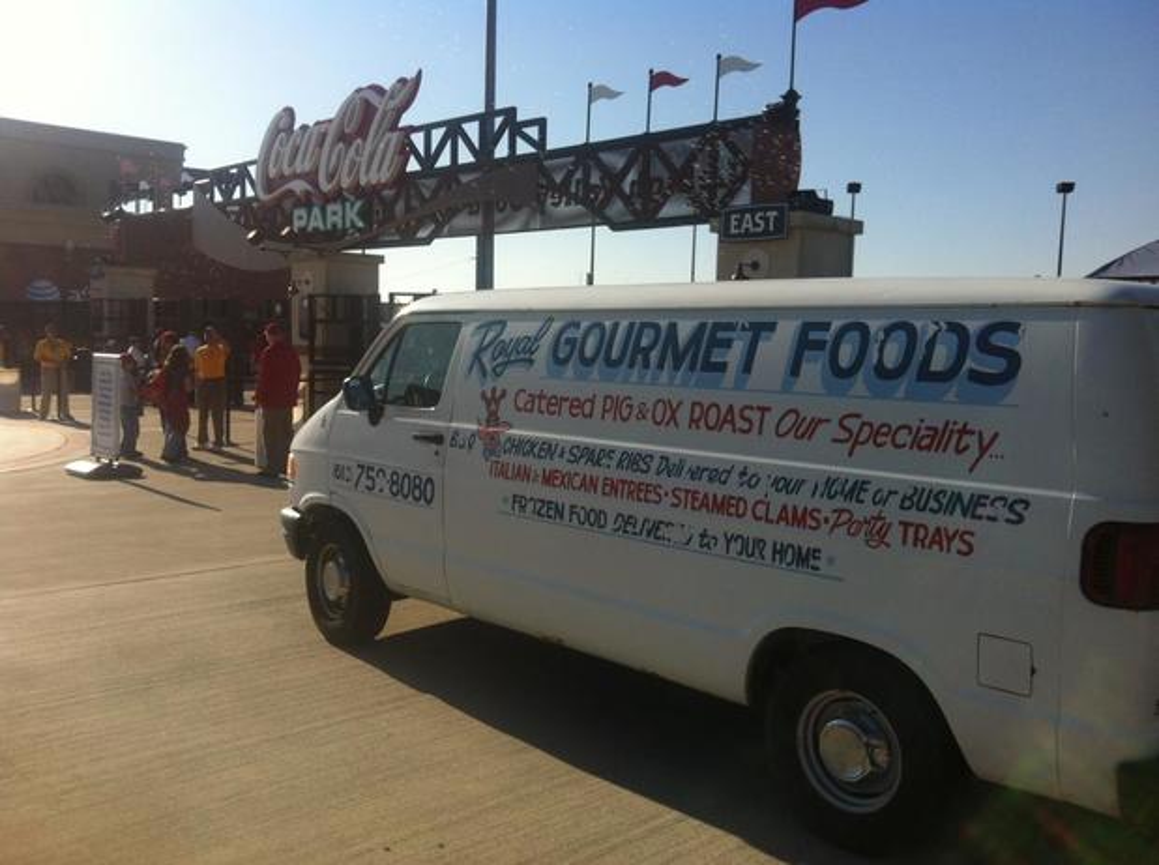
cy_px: 432
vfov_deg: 40.6
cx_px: 580
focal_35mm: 35
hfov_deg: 52.7
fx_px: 1170
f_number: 2.8
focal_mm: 3.85
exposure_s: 1/1676
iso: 80
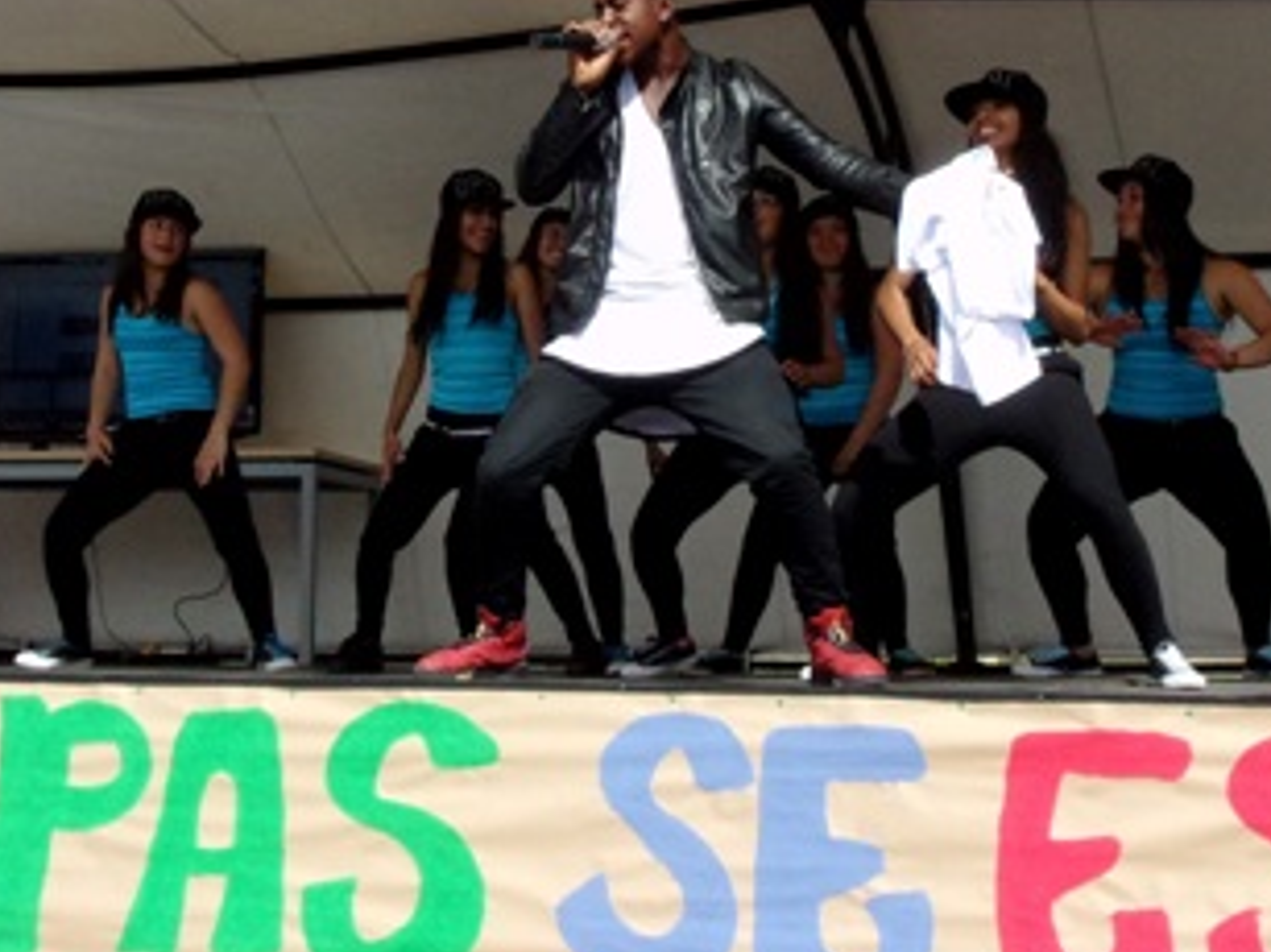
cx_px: 671
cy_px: 236
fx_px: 2679
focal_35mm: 73
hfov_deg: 26.7
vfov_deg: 20.0
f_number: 10.8
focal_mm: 5.1
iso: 200
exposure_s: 1/280
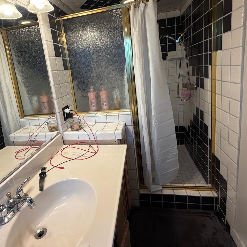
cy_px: 102
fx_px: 161
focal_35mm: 20
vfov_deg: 74.2
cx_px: 110
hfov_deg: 74.6
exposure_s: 1/120
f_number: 2.2
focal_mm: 2.22
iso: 320
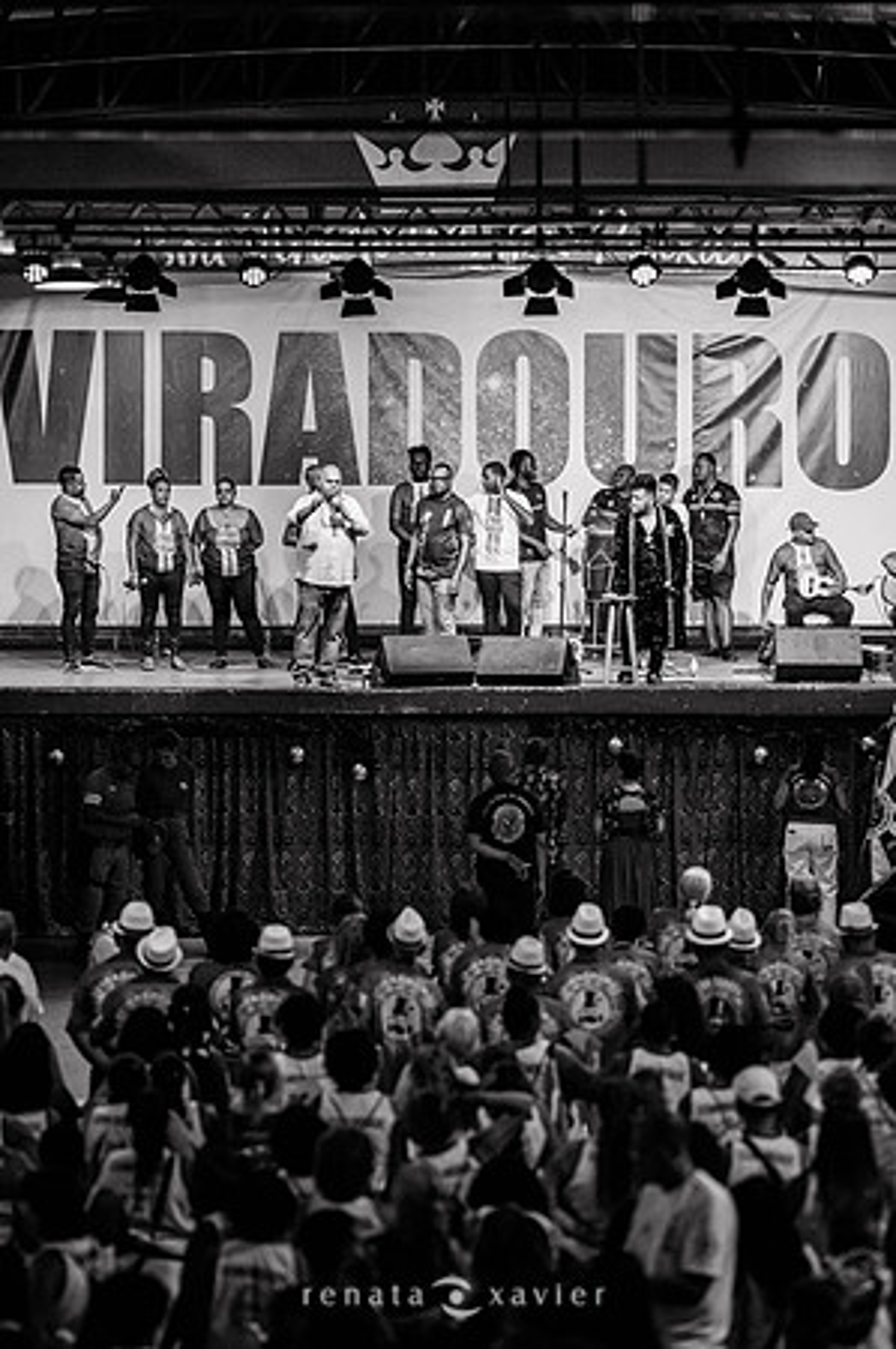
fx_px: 4752
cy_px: 674
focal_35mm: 127
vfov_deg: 16.2
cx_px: 448
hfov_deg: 10.8
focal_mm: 85
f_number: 1.2
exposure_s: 1/2000
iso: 1000
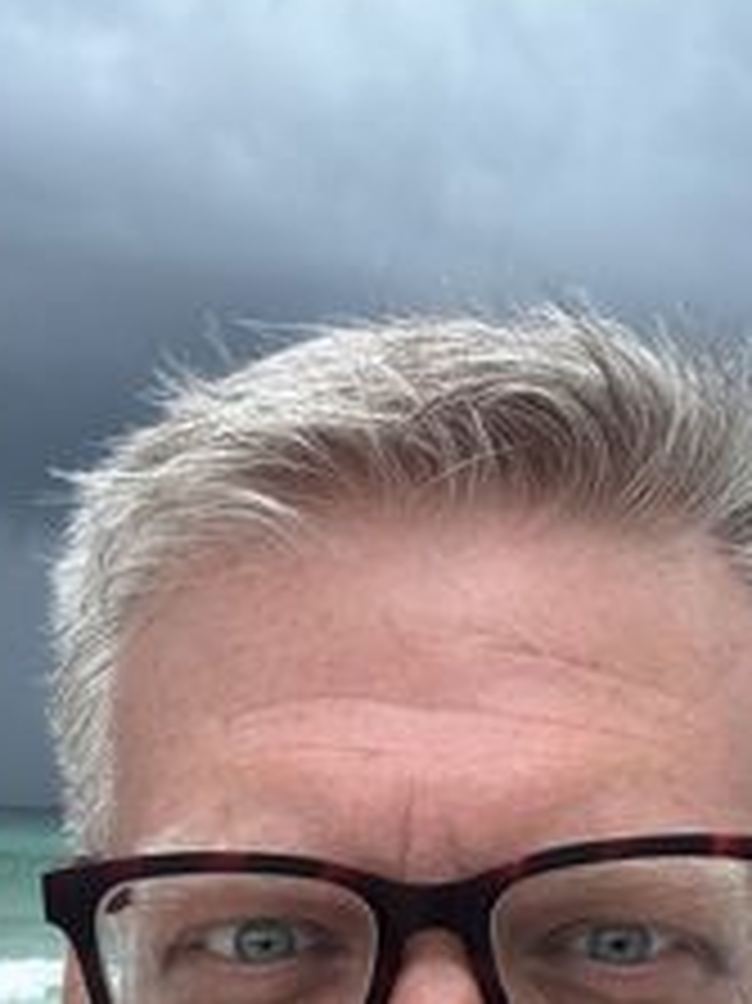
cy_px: 1191
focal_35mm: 79
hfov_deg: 18.6
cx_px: 351
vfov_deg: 22.8
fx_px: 2290
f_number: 1.9
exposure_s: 1/443
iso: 25
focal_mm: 2.69
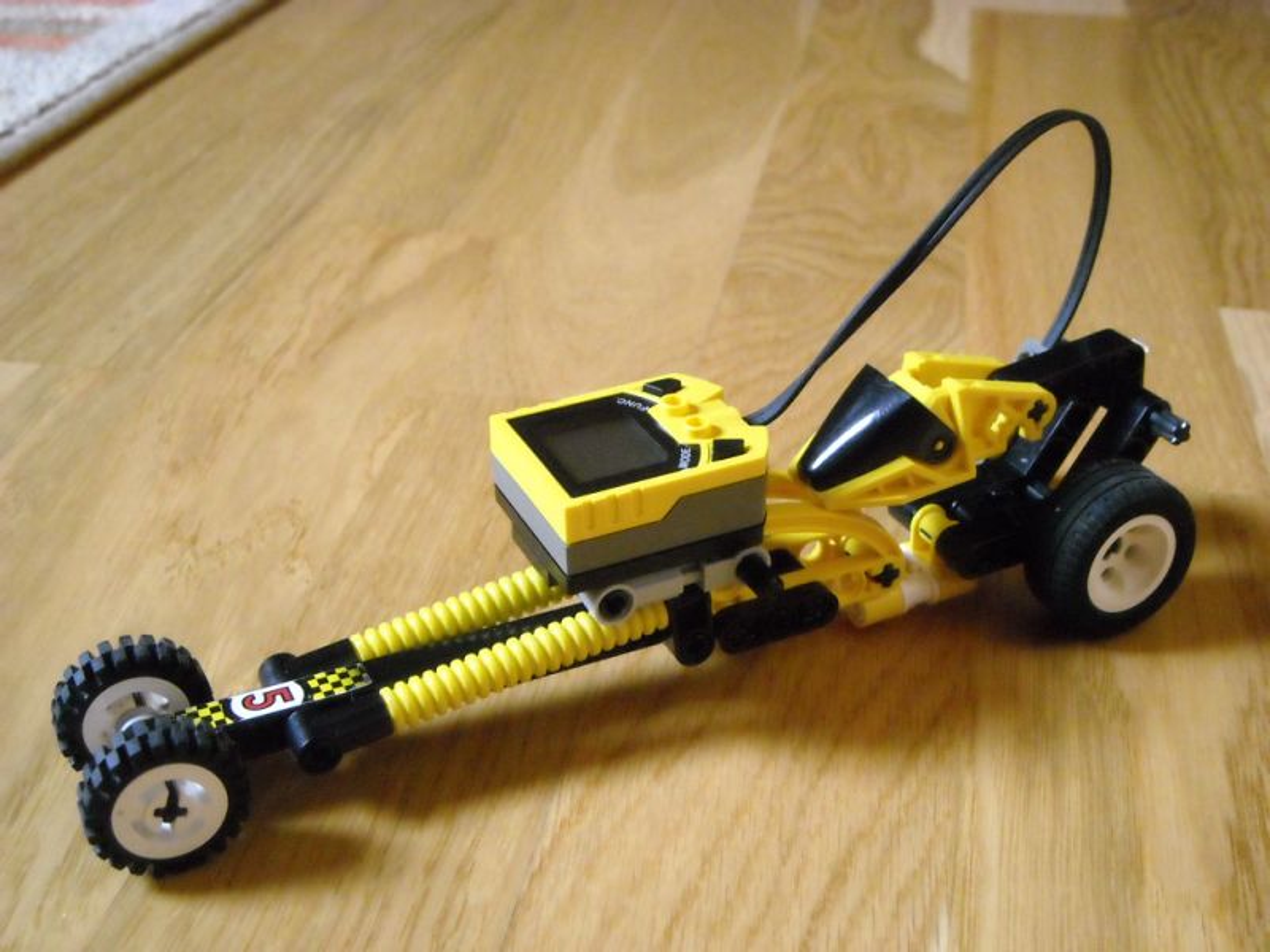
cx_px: 635
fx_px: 1798
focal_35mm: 49
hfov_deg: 38.9
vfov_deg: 29.7
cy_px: 476
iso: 672
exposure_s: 1/168
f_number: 3.2
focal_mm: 7.92
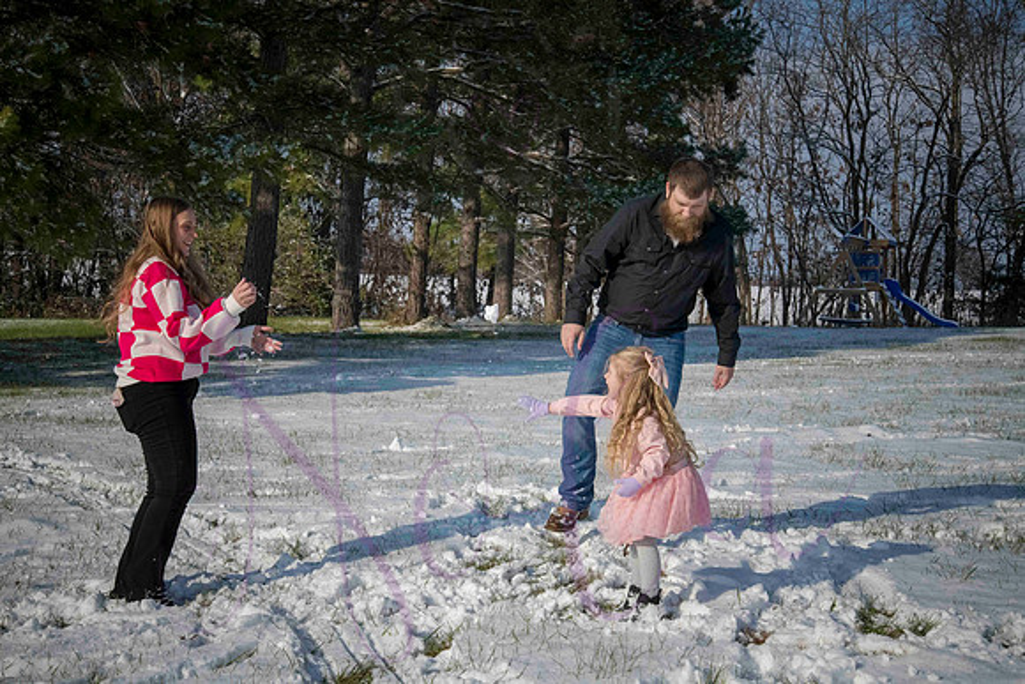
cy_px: 342
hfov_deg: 35.6
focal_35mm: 56
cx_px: 512
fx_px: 1595
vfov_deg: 24.2
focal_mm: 56
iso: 800
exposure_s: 1/2000
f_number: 13
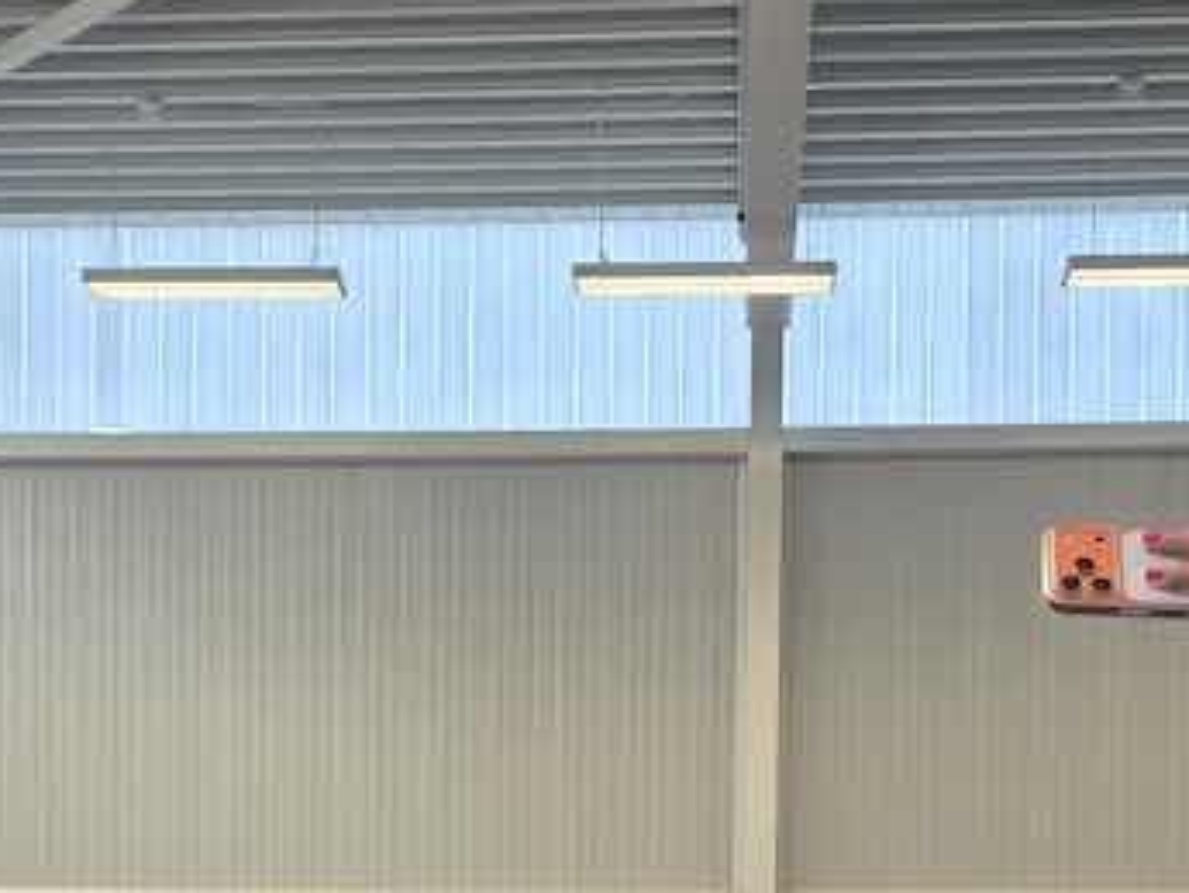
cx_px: 558
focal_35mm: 80
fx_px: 2749
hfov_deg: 24.4
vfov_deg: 17.0
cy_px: 1258
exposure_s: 1/180
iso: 40
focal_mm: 6.3
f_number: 1.7
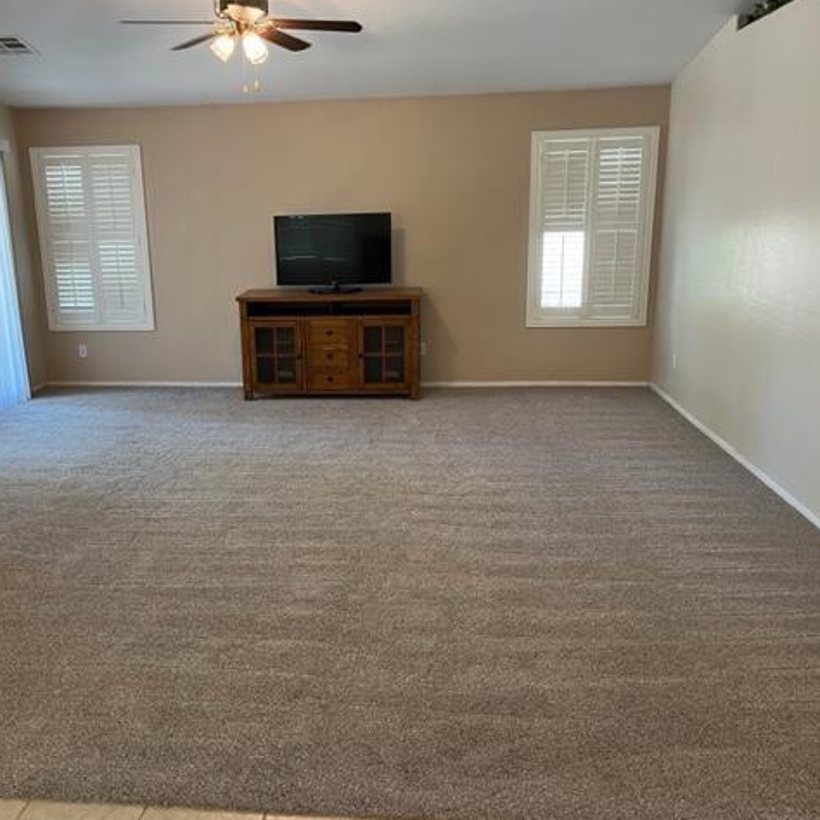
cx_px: 337
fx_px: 831
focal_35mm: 31
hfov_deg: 52.3
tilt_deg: -15.0
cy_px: 410
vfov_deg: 52.5
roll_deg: +1.1
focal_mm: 5.1
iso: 125
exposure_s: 1/60
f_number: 1.6
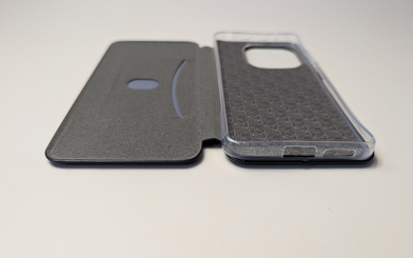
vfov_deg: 47.6
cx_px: 208
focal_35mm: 26
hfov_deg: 70.4
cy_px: 122
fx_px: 293
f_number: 1.68
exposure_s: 1/58.7
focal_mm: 6.9
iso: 69
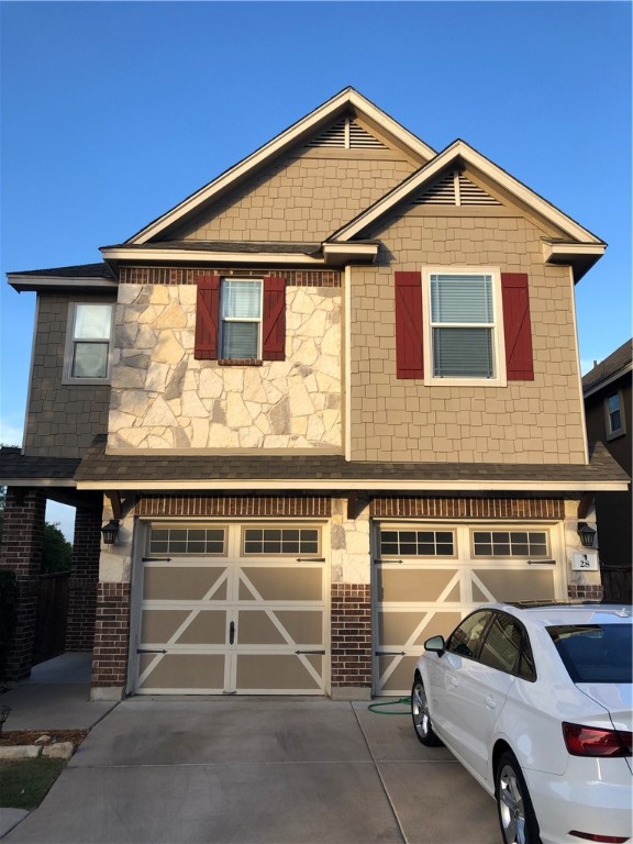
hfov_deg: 49.7
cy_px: 422
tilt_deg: +14.0
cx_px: 316
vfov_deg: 63.4
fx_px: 683
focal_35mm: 28
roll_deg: -0.4
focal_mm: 3.99
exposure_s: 1/274
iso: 20
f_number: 1.8
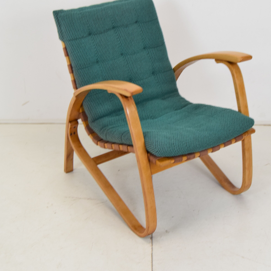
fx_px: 599
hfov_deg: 25.5
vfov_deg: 25.5
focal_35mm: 68
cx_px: 147
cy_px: 134
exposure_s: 1/160
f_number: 6.3
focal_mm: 35
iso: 1600
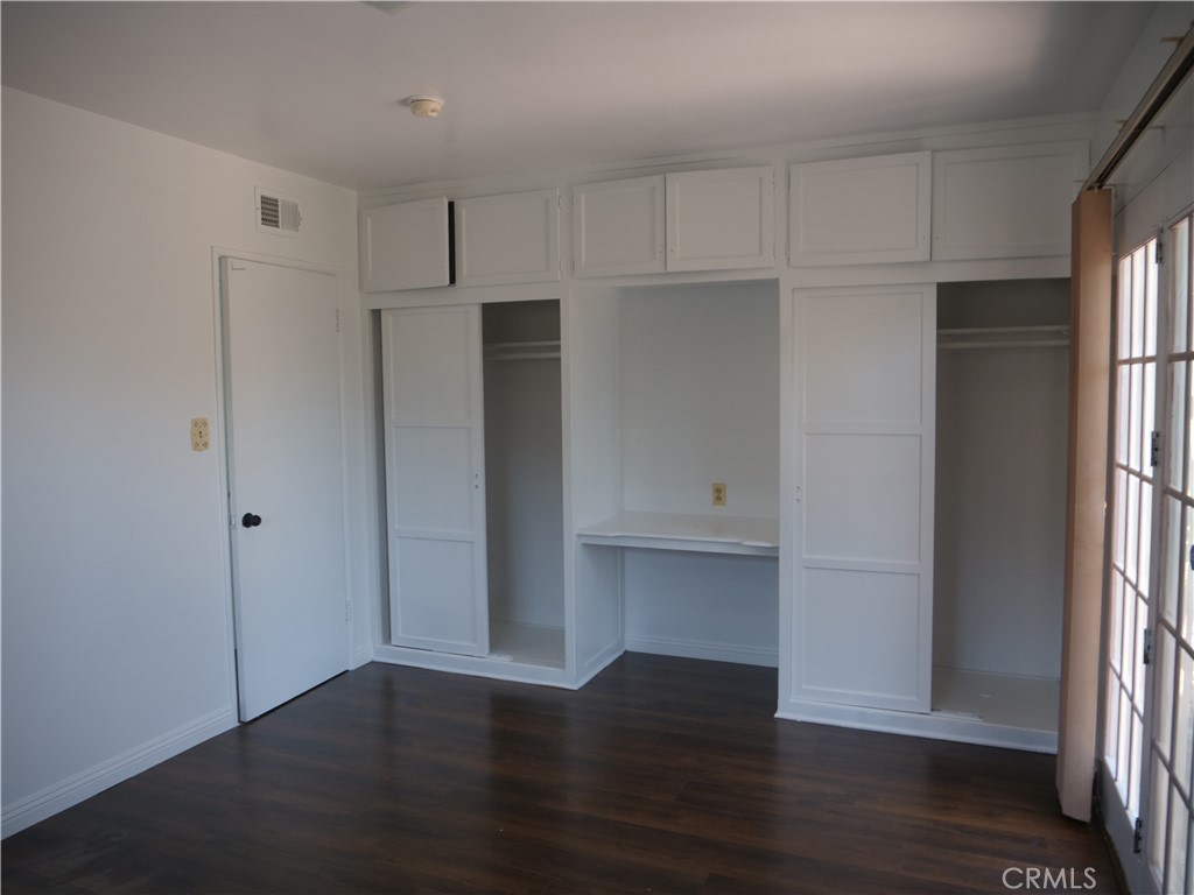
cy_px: 448
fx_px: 828
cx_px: 597
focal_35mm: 24
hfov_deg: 71.6
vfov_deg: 56.8
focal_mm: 12
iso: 250
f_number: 2.8
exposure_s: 1/60
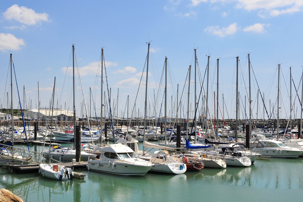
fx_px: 378
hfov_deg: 43.2
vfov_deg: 29.7
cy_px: 129
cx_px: 107
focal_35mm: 45
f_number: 11
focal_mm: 32
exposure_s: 1/500
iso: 200
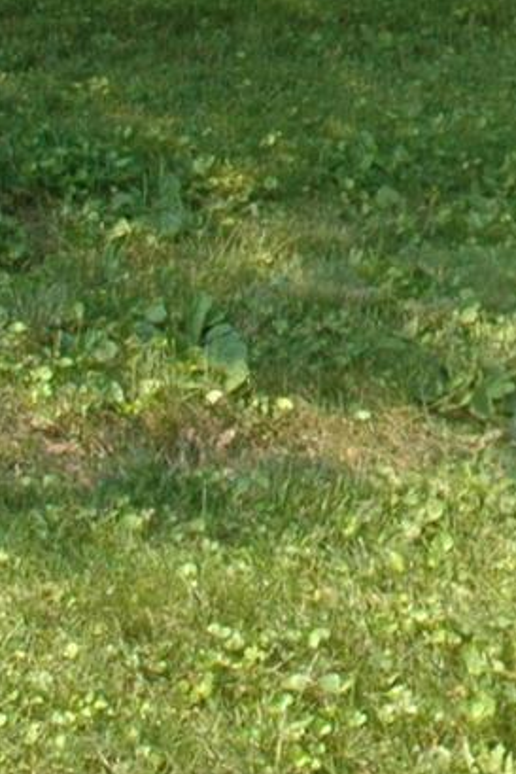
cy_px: -293
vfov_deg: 14.4
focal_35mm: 135
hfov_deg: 9.9
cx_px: 771
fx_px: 2900
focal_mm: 18
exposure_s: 1/200
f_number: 7.1
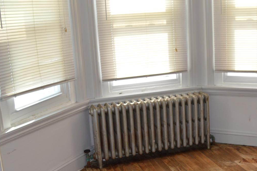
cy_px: 96
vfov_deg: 24.6
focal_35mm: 55
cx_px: 198
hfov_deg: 35.3
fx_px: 392
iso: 400
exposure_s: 1/125
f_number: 4
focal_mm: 18
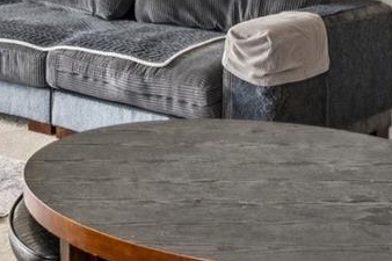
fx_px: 1082
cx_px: -12
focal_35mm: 99
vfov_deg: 12.8
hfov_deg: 19.8
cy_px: -170
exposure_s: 1/1.67
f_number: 13
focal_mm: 16.4
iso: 100
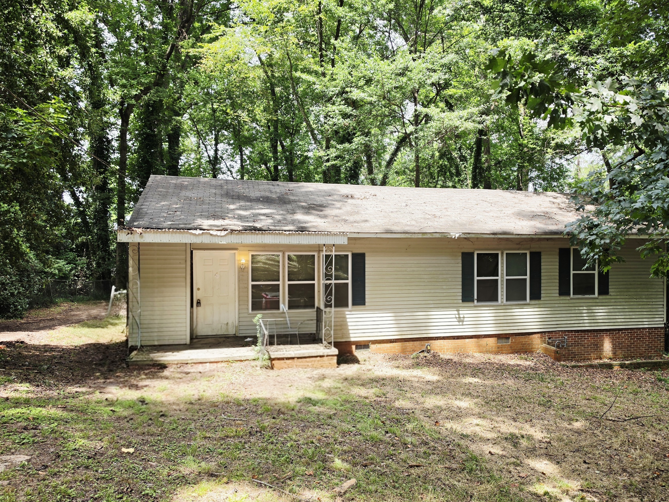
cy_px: 255
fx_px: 522
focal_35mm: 27
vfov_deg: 51.4
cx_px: 386
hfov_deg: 65.0
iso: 10
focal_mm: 6.5
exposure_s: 1/185
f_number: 1.4
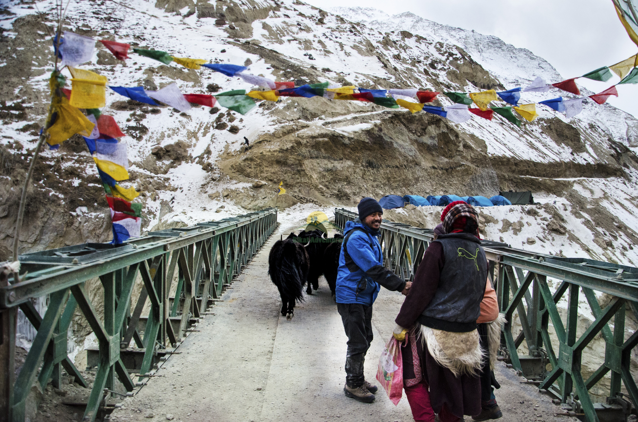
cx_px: 319
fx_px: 478
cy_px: 211
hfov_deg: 67.5
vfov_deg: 47.7
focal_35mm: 27
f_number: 5
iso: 1600
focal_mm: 18
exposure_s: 1/200
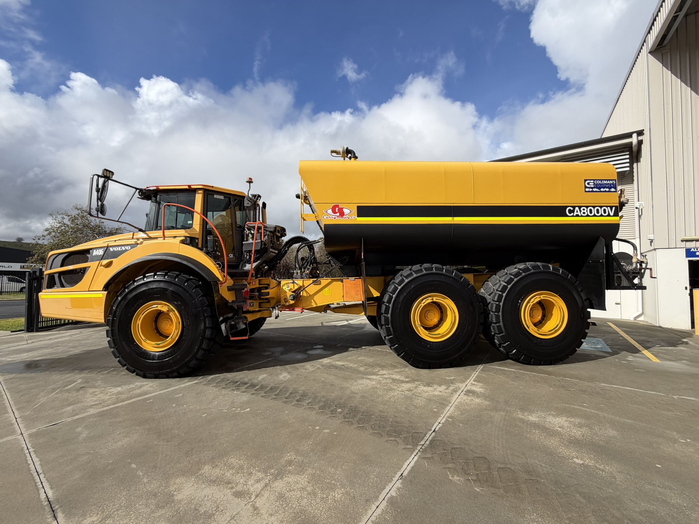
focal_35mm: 14
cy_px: 262
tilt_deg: +3.7
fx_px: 283
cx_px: 350
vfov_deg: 85.7
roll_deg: -1.2
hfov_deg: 102.1
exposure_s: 1/770
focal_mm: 2.22
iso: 20
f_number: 2.2
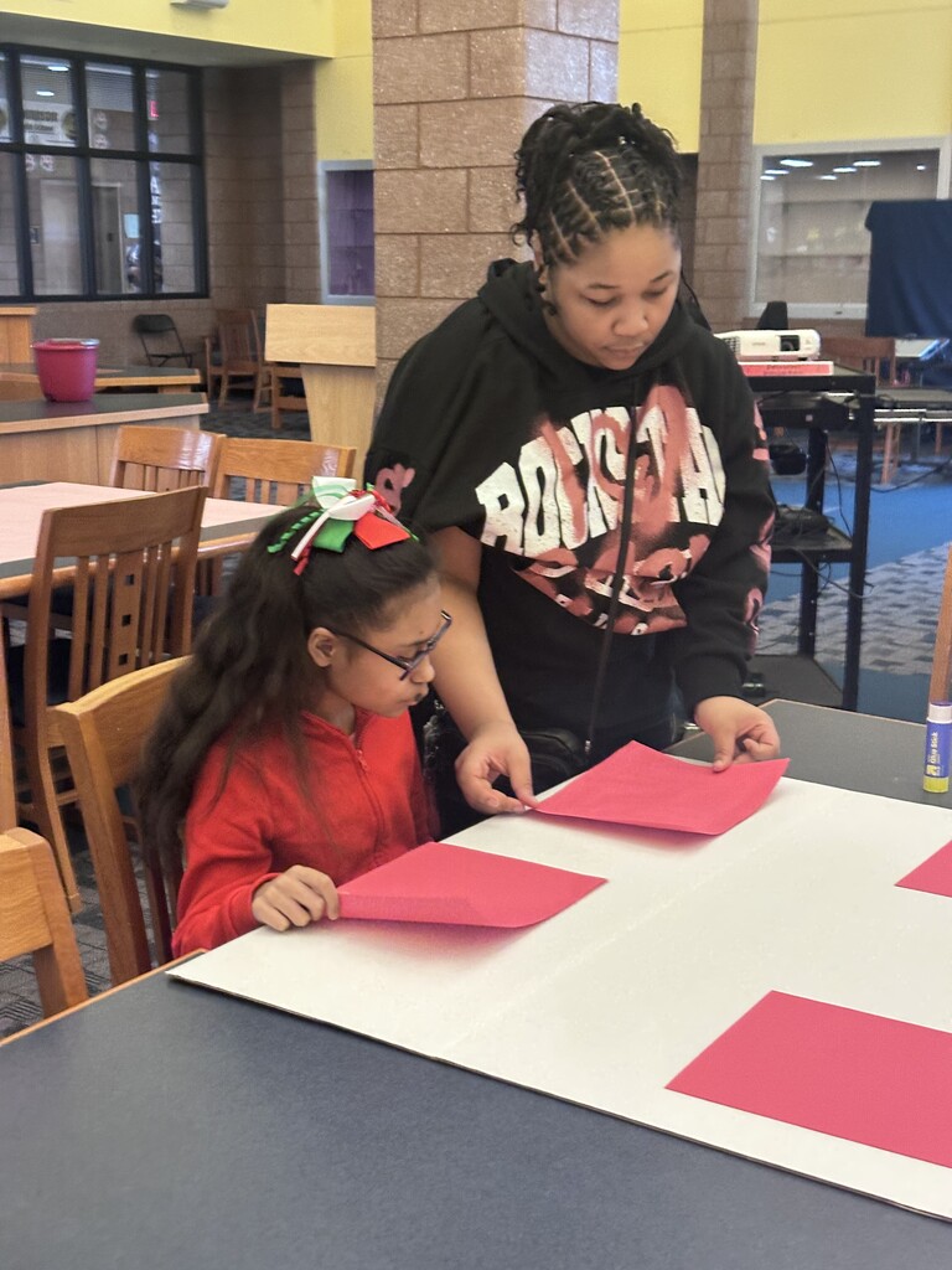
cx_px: 476
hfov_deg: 30.3
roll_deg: +1.3
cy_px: 635
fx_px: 1760
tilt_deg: -12.0
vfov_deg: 39.7
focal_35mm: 48
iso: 400
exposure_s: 1/40
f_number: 1.78
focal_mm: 6.86
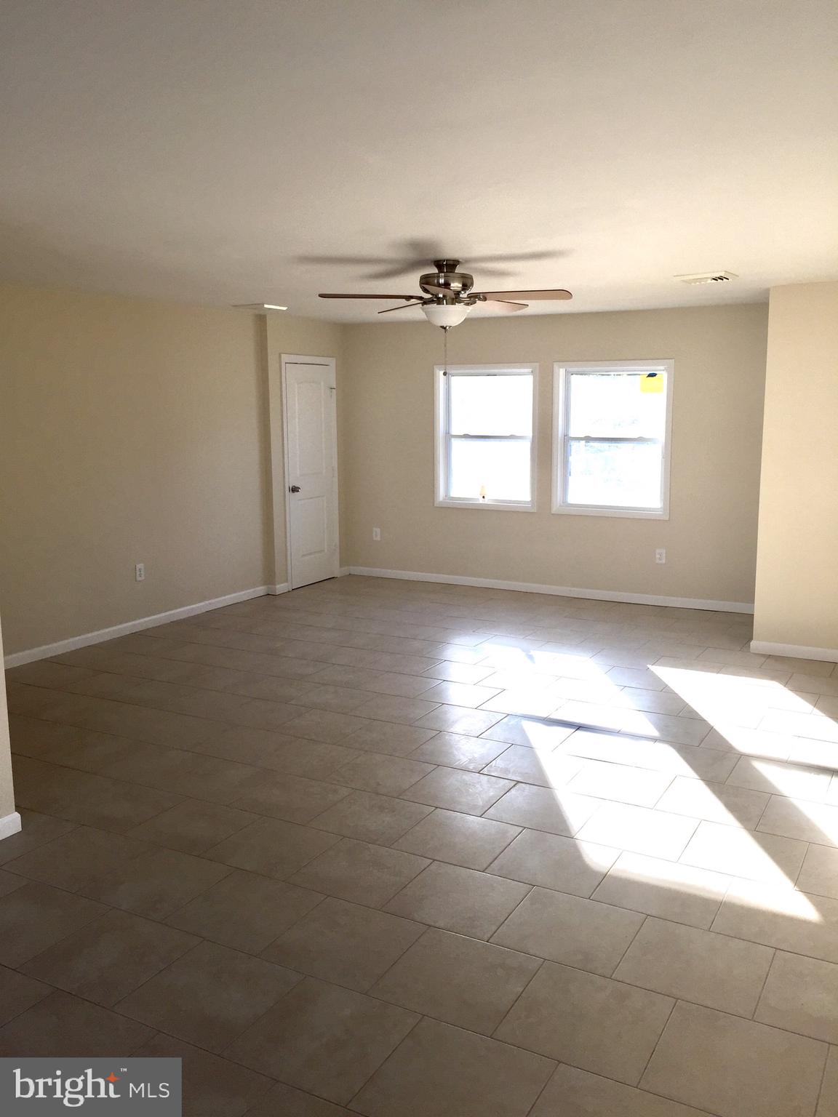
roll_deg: +0.9
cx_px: 419
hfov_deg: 48.2
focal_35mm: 29
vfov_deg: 61.7
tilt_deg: -7.8
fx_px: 936
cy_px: 558
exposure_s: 1/237
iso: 32
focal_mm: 4.15
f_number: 2.2
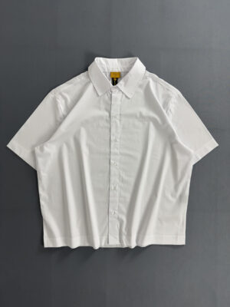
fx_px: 213
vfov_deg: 71.6
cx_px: 115
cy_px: 154
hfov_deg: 56.8
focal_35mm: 24
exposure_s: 1/120
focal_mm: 6.76
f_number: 1.78
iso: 100
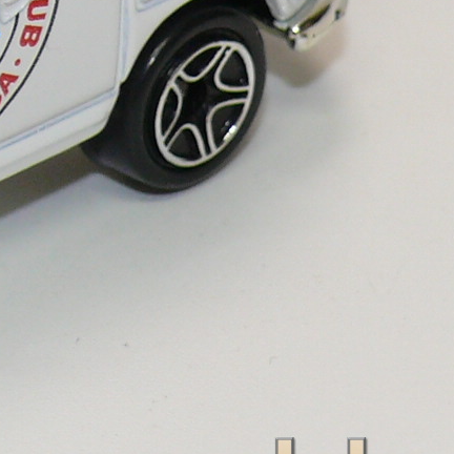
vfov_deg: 5.2
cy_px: -33
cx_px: -295
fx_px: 4956
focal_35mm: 334
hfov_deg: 5.2
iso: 100
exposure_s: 1/30
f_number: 4
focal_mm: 13.3
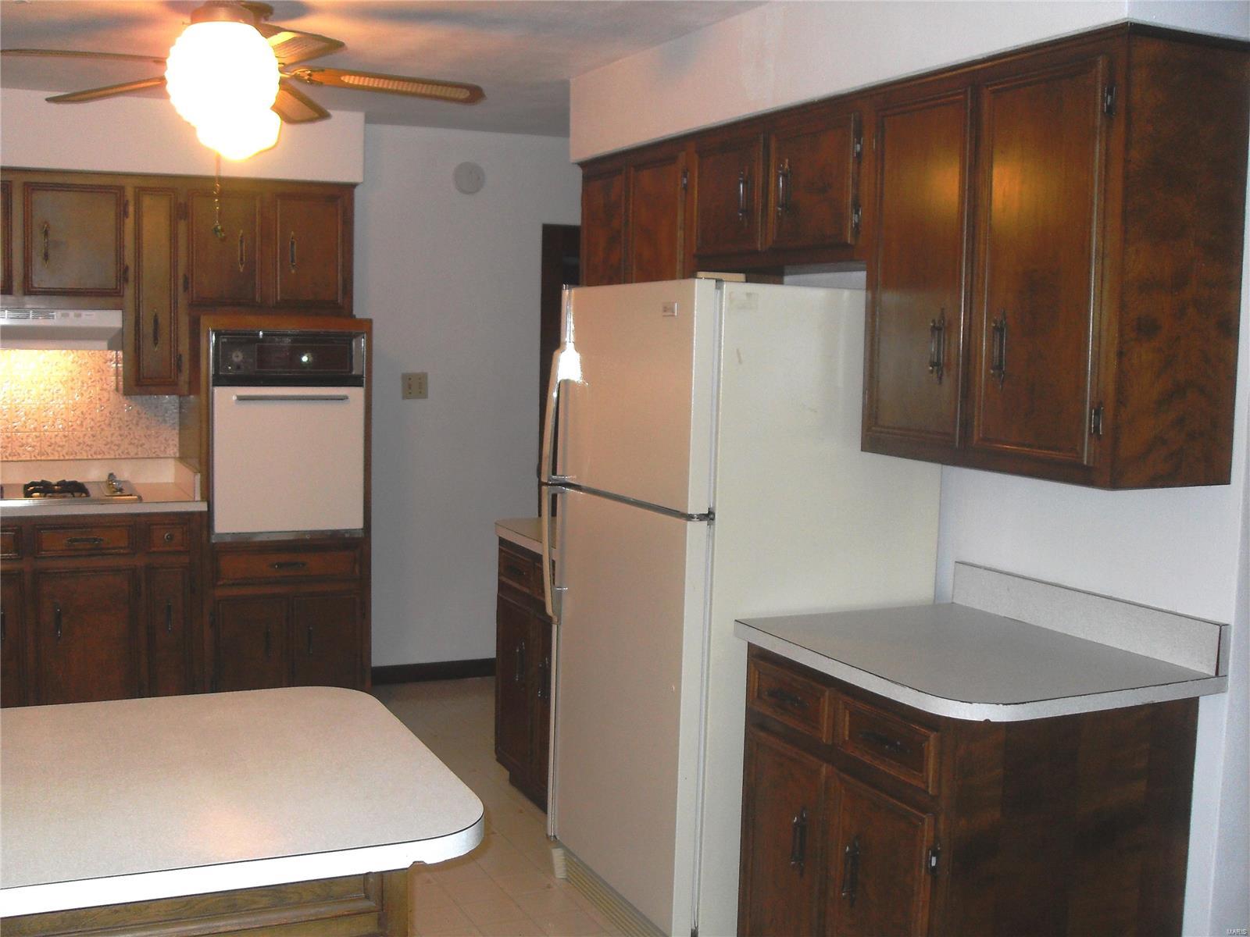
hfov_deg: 50.1
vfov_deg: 38.7
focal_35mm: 37
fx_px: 1336
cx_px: 625
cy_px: 468
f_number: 2.8
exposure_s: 1/45
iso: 100
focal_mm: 6.3
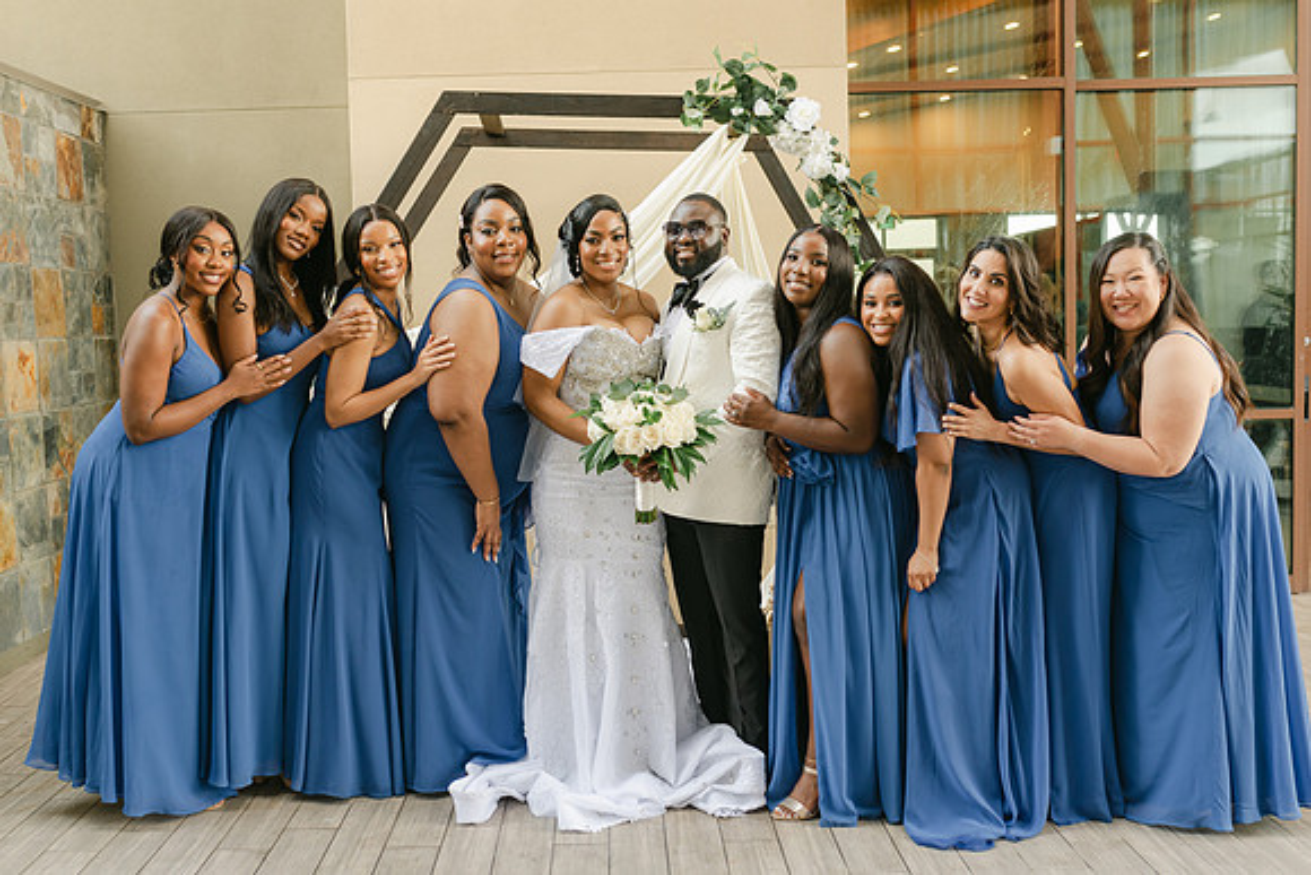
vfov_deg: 35.7
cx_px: 621
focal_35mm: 37
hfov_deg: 51.5
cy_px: 422
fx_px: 1358
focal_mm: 35
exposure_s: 1/125
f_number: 2.8
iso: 320
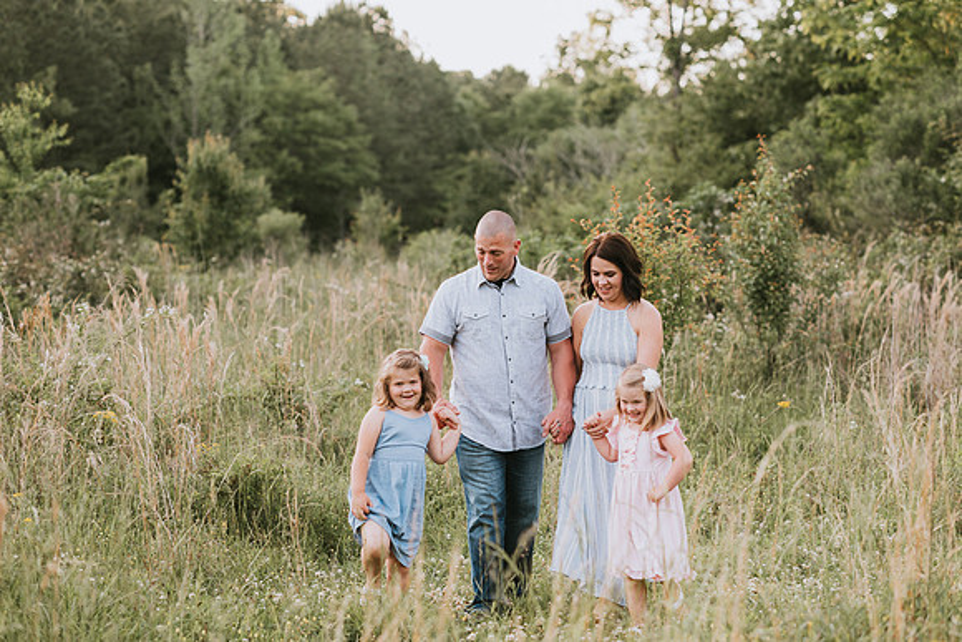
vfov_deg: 16.1
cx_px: 481
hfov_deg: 23.9
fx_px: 2272
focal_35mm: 85
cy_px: 321
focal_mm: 85
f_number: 2.5
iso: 200
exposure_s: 1/400
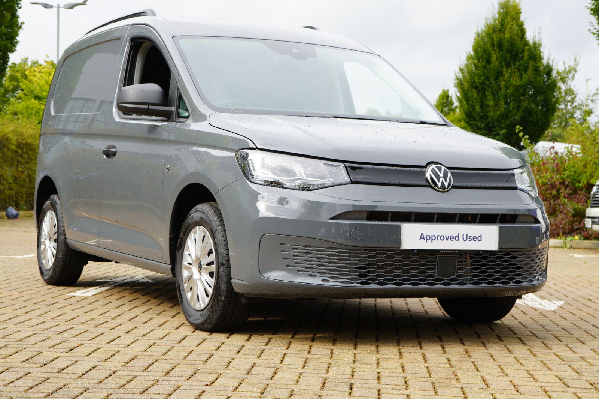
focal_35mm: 68
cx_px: 300
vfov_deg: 20.1
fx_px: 1122
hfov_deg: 29.9
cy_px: 200
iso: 100
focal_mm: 45
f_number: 7.1
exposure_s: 1/125
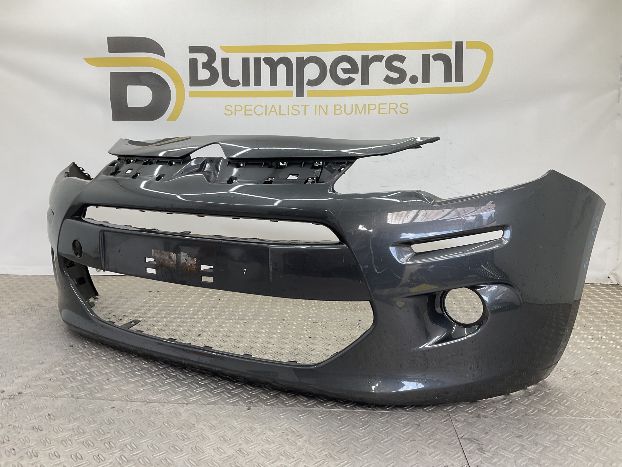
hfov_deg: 61.7
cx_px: 311
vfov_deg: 48.2
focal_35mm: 29
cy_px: 234
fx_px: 521
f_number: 1.8
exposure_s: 1/120
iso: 20
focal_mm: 3
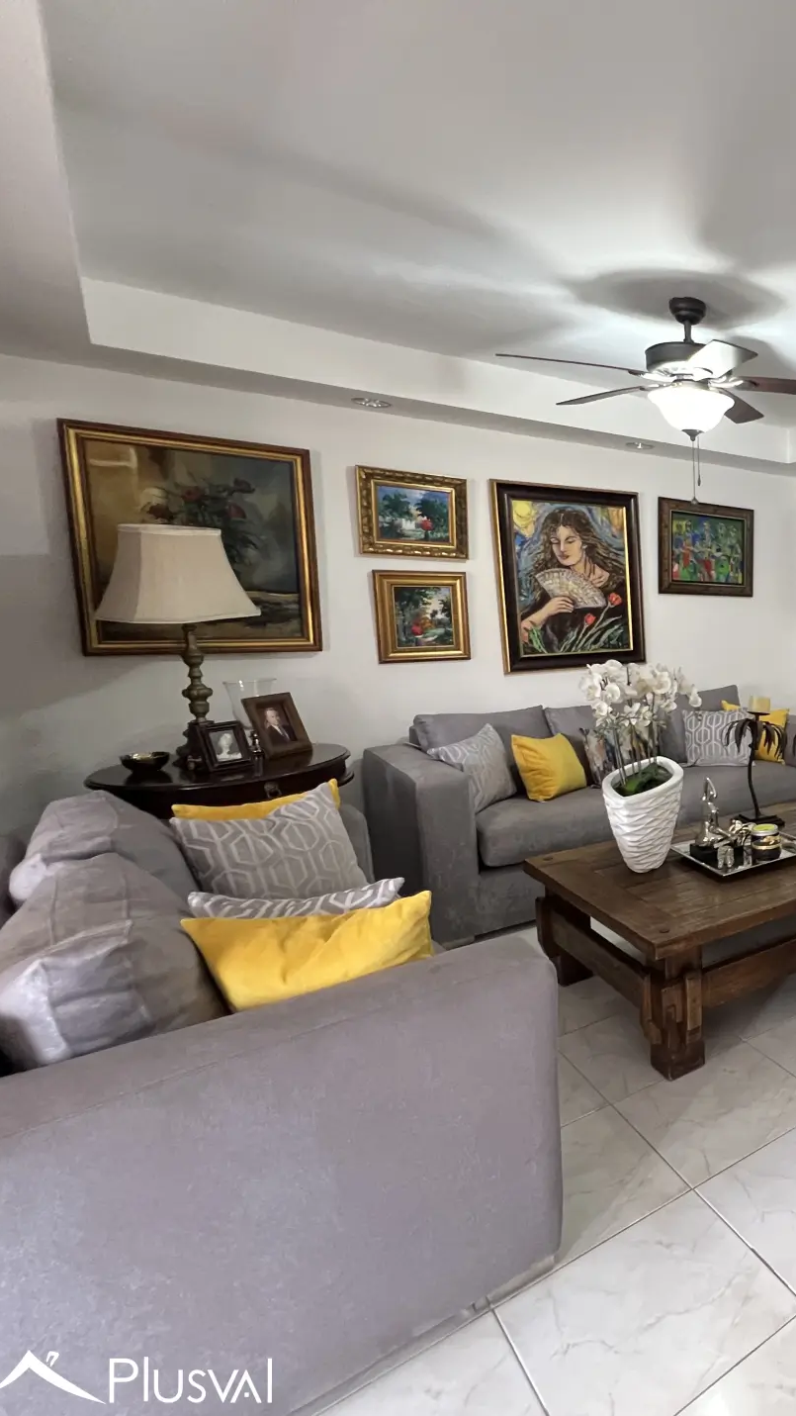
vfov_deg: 89.6
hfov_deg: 42.5
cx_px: 917
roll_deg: -0.7
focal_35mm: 19
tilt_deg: -8.2
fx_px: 713
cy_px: 711
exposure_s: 1/60
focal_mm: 1.57
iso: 500
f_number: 1.8
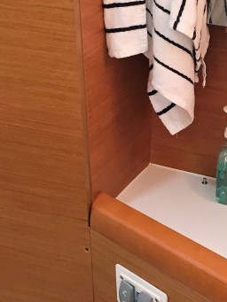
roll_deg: -0.9
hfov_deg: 16.7
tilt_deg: -28.2
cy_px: 196
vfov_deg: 22.4
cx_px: 206
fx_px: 760
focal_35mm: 87
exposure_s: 1/33
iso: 100
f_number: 2.2
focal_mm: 4.15
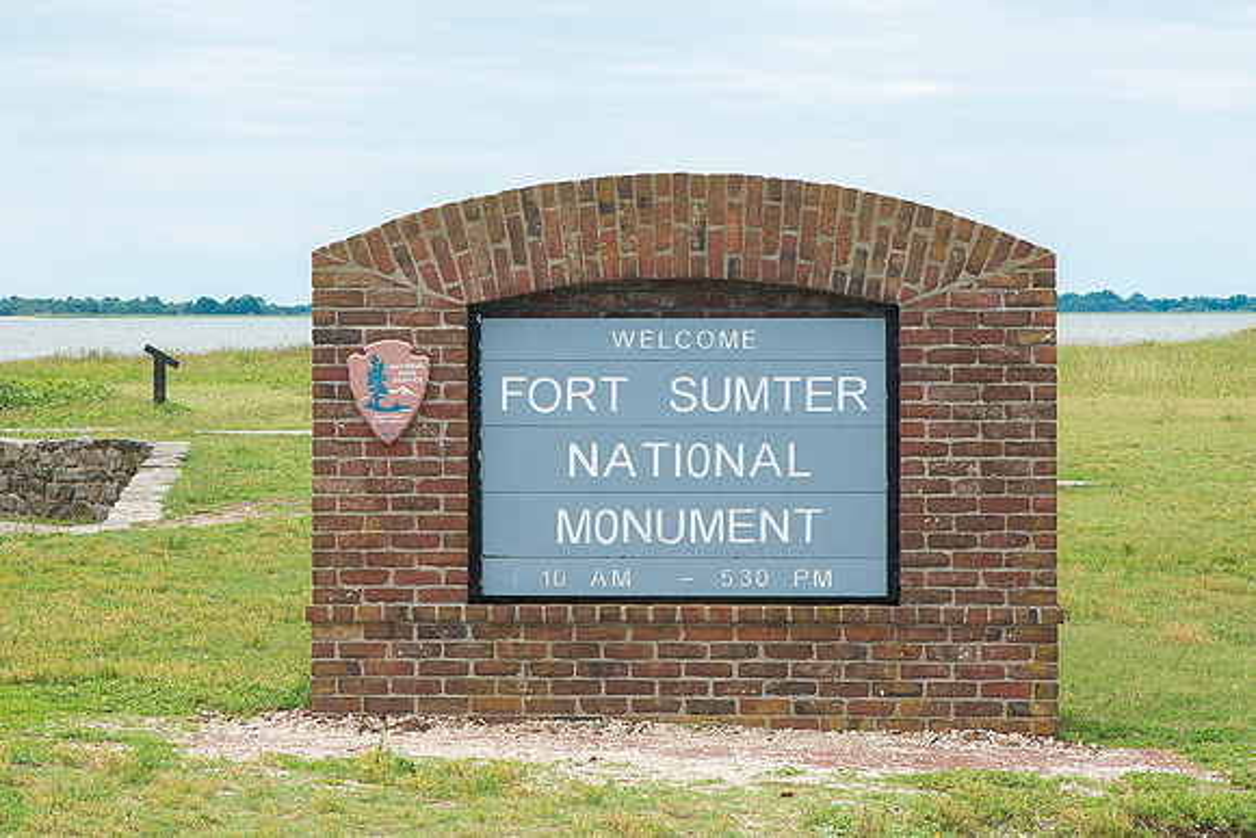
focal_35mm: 129
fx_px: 4504
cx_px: 552
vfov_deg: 10.6
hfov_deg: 15.9
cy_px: 380
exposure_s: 1/1000
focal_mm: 70
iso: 800
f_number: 10
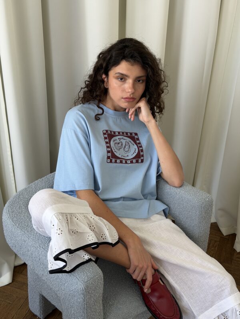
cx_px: 120
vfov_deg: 39.7
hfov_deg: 30.3
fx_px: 444
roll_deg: -2.9
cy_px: 160
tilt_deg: -29.9
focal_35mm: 48
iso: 100
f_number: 1.78
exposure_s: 1/79
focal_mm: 6.76
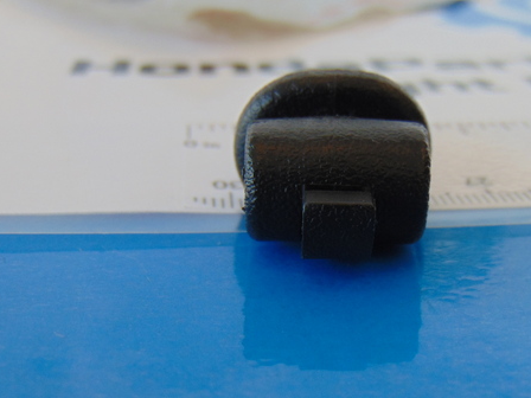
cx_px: 295
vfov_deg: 24.4
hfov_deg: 32.2
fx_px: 920
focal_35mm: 60
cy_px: 237
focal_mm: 7.6
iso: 80
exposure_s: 1/125
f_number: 3.3
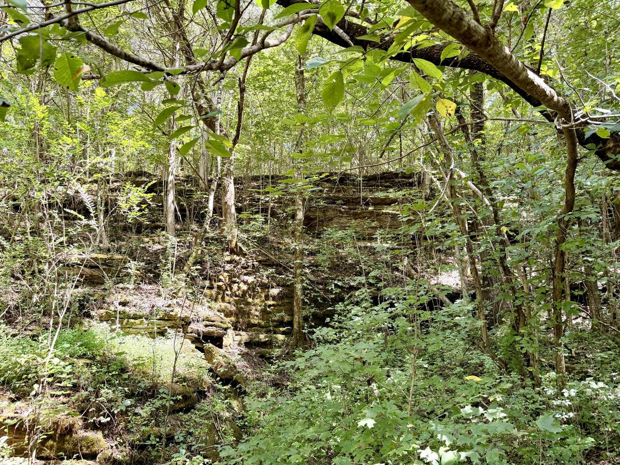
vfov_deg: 56.8
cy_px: 232
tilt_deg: +13.4
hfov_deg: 71.6
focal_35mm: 24
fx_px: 430
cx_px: 310
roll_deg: -2.3
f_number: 1.78
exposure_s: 1/159
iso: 125
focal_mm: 6.76
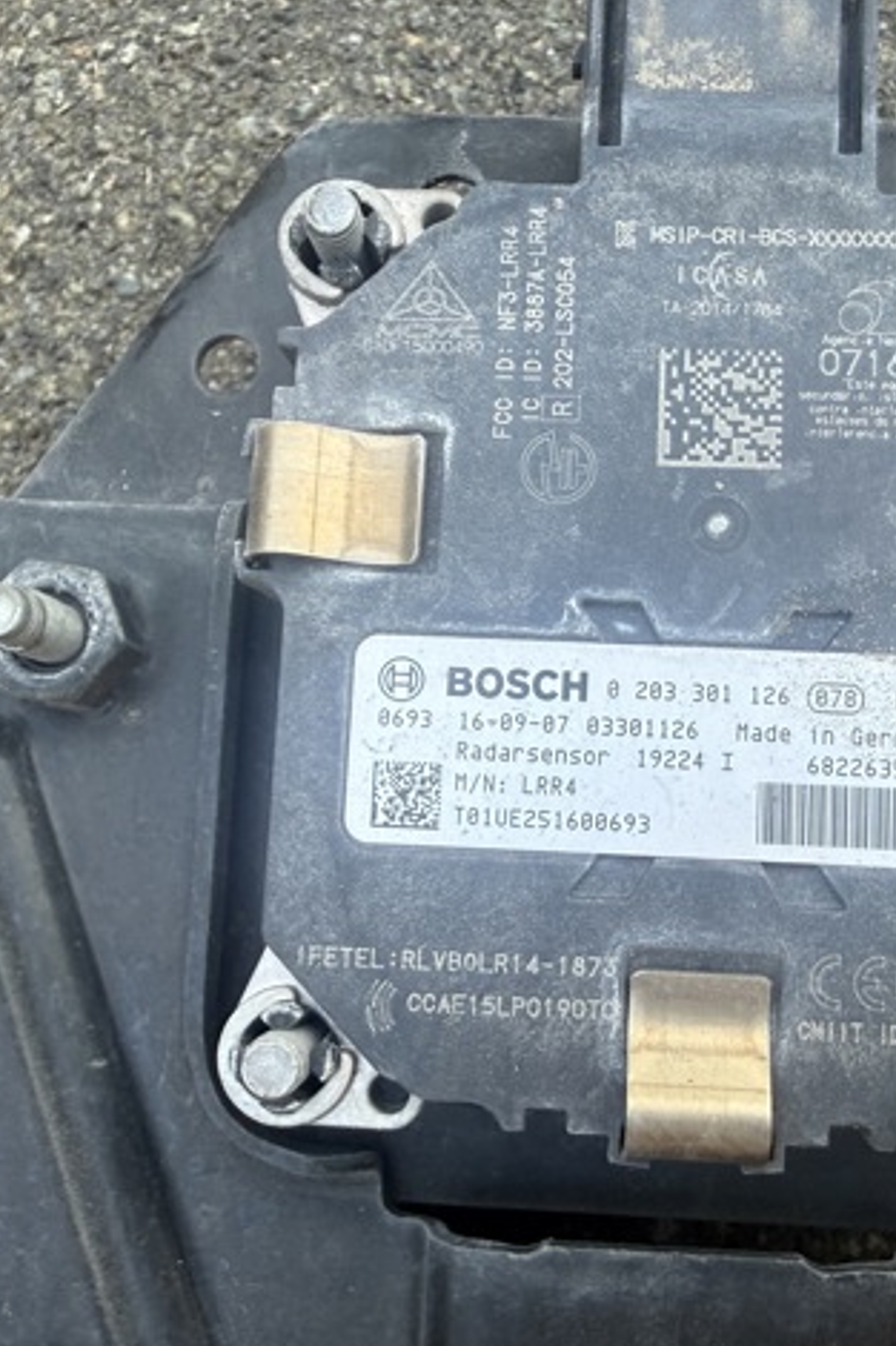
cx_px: 698
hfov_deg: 37.6
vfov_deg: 55.8
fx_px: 1270
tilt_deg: -79.1
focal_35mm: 34
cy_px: 677
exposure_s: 1/99
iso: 80
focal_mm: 2.22
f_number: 2.2
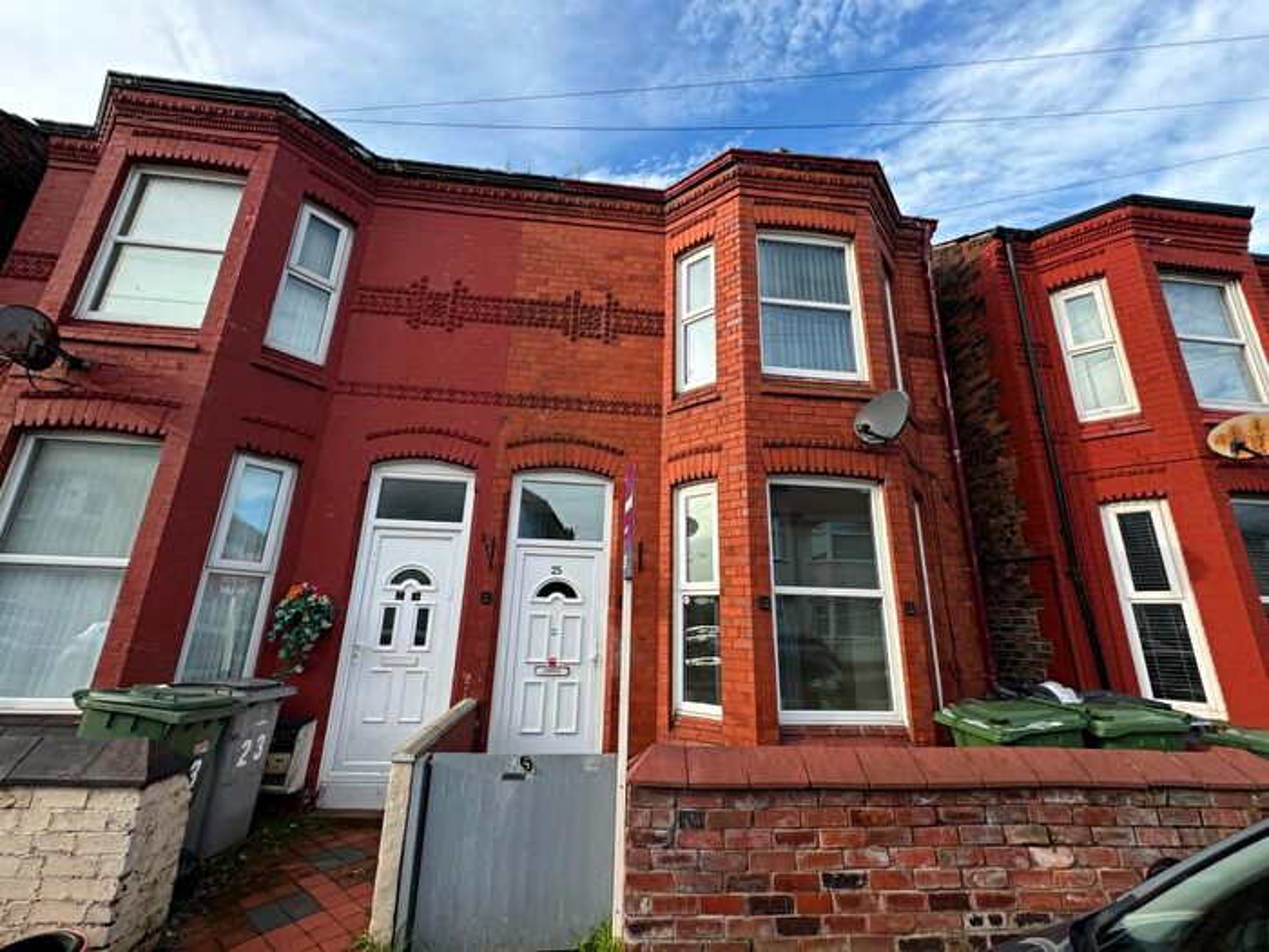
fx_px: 513
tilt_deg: +15.5
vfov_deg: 85.7
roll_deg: -2.7
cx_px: 634
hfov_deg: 102.1
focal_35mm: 14
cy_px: 476
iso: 40
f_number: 2.2
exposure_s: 1/453
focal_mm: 2.22
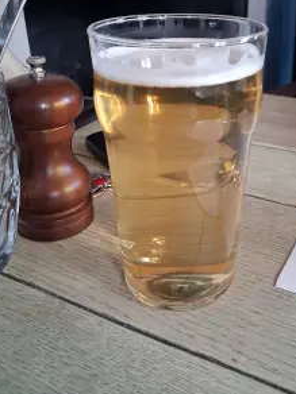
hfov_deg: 38.3
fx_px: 422
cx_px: 195
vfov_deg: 49.6
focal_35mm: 37
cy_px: 144
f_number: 1.8
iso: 500
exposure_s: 1/50
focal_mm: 4
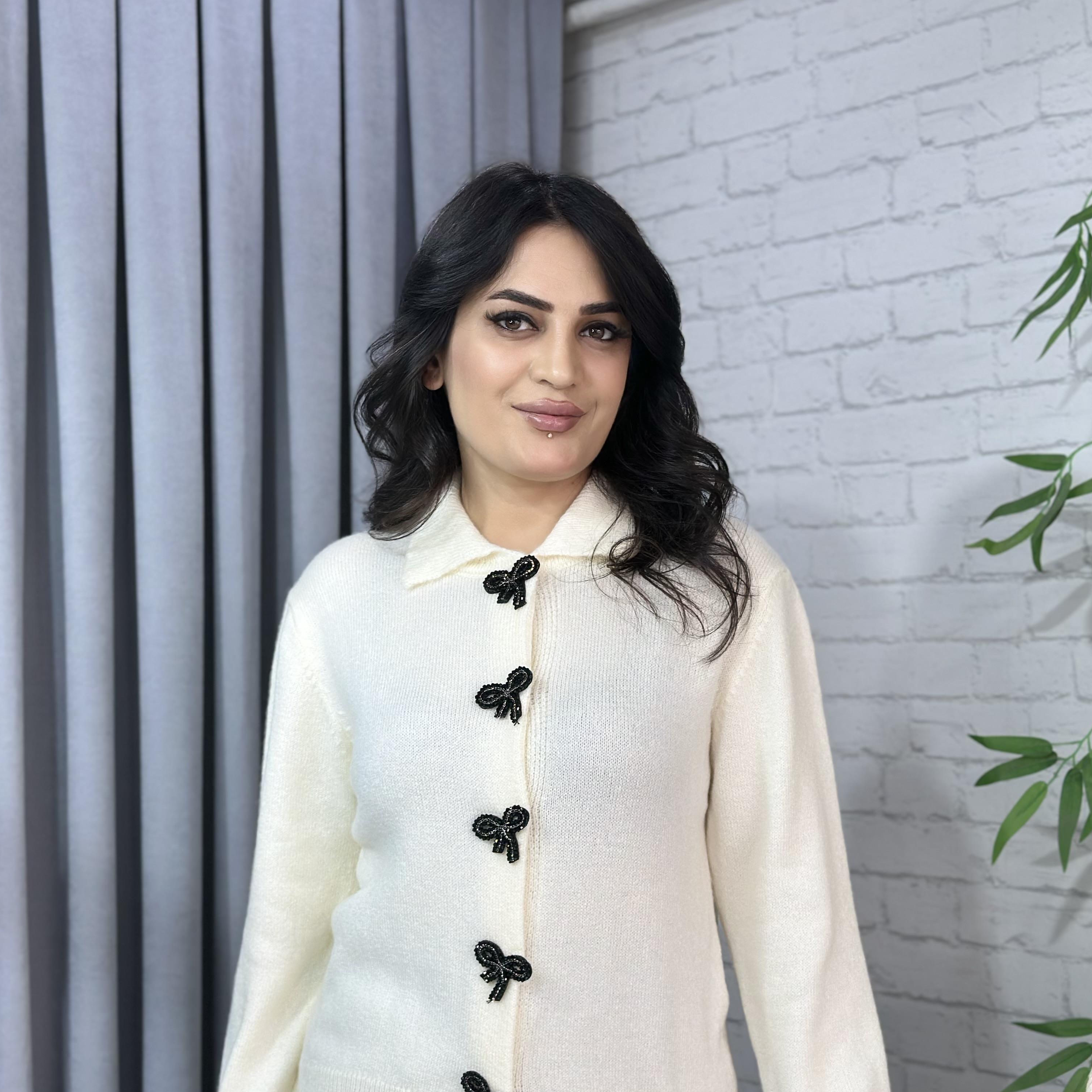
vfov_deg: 29.9
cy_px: 704
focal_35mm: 57
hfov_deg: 30.0
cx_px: 549
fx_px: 2034
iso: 64
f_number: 1.78
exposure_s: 1/141
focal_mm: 6.86
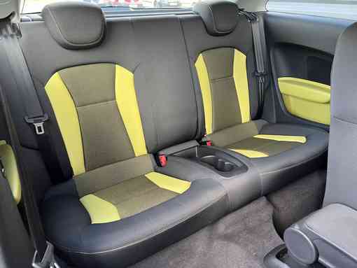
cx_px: 178
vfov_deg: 53.1
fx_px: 268
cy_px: 134
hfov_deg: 67.3
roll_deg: +0.2
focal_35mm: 26
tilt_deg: -28.4
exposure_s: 1/68
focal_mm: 5.7
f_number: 1.5
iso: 125
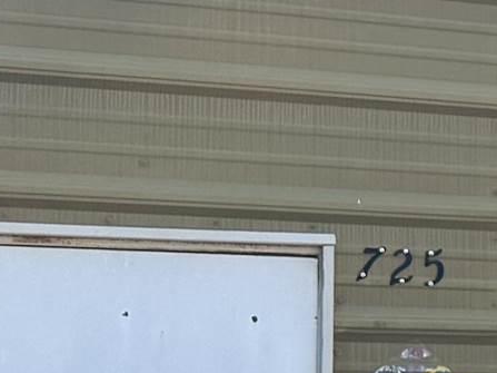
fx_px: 2368
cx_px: 1254
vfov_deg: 9.0
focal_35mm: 165
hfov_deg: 10.2
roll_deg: -1.3
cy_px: 347
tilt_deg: +2.3
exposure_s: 1/2370
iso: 80
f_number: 1.78
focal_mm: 6.76
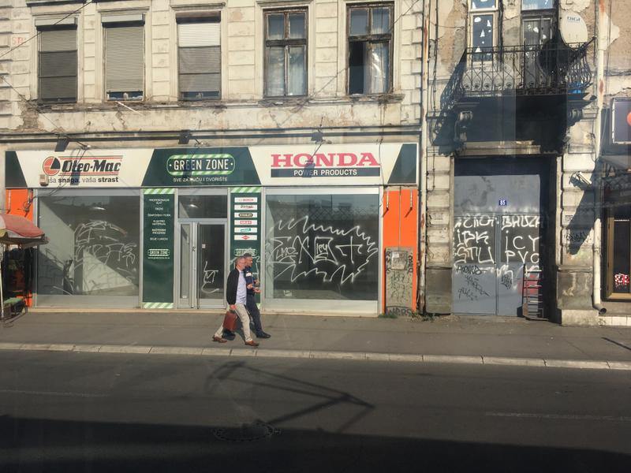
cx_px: 316
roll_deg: +1.0
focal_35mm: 29
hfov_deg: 61.7
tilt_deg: -0.9
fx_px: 529
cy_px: 236
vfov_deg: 48.2
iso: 25
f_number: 2.2
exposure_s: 1/2564
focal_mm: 4.15
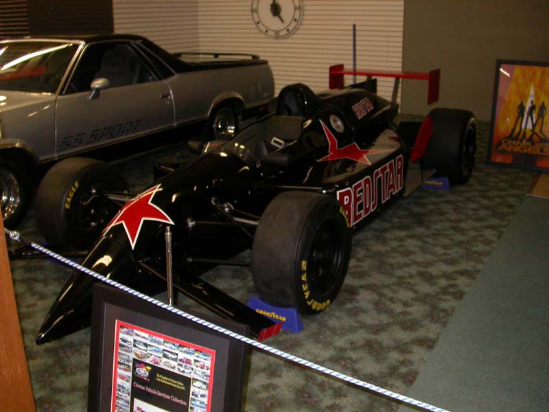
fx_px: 603
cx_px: 274
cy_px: 206
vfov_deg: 37.7
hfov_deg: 49.0
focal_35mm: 38
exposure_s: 1/60
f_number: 2.6
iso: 200
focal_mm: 7.85
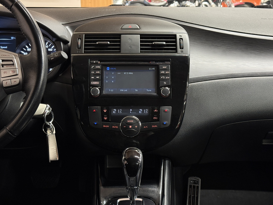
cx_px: 136
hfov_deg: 39.7
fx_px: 379
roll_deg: +0.2
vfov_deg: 30.3
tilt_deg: -16.7
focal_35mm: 48
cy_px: 102
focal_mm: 6.76
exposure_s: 1/48
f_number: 1.78
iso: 250
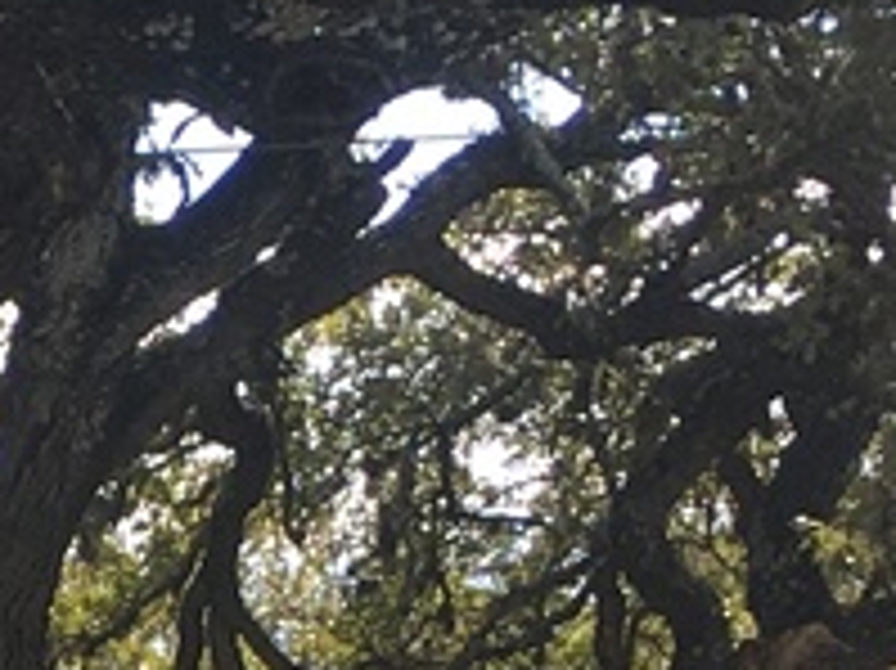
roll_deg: +1.4
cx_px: -756
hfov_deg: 9.0
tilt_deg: +4.6
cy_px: 1695
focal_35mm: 210
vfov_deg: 6.7
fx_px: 5432
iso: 25
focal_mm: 4.15
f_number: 2.2
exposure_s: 1/591
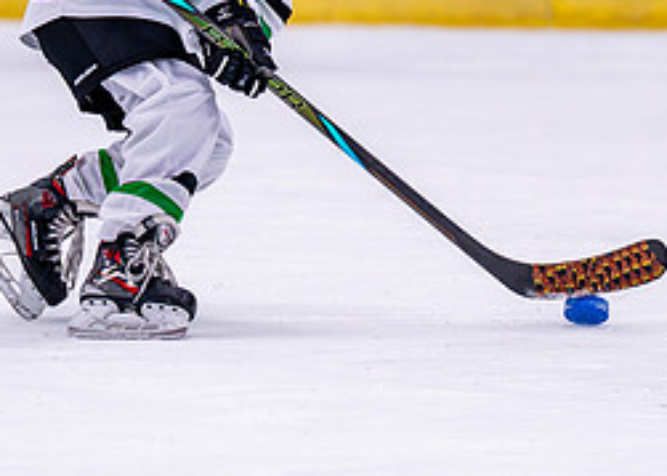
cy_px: 5
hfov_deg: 4.4
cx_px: 285
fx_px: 8728
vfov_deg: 3.1
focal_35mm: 461
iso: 2500
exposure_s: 1/1250
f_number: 2.8
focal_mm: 140
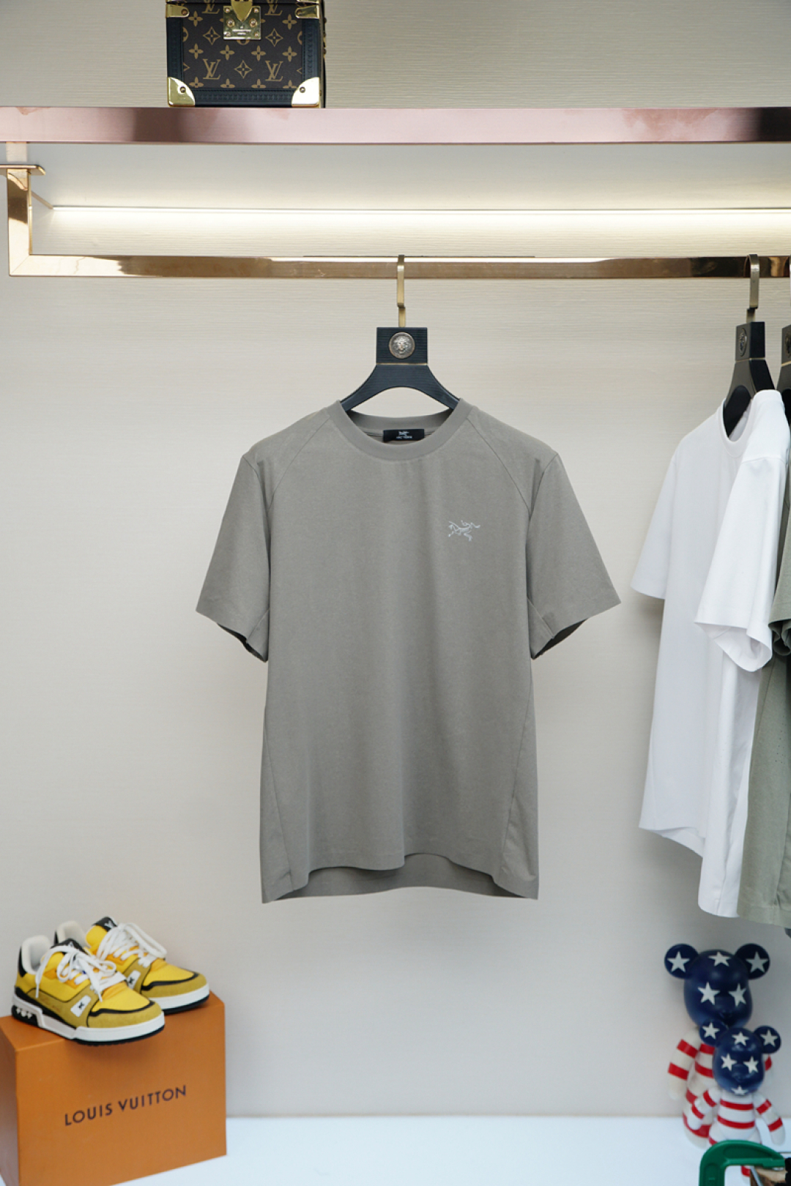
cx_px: 396
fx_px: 1335
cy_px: 593
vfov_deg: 47.9
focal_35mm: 40
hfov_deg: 33.0
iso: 320
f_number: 4
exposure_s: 1/250
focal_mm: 27
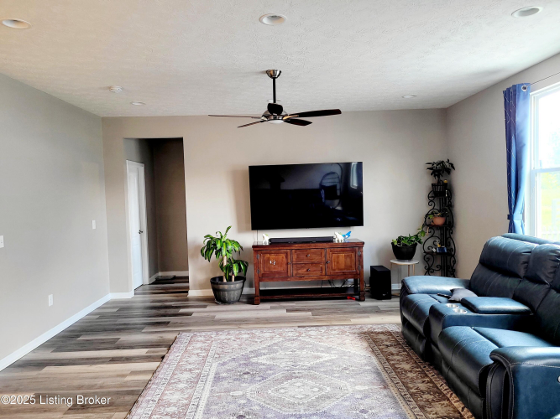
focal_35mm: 26
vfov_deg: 53.0
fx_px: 421
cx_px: 280
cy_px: 210
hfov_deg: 67.3
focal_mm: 5.4
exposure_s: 1/60.2
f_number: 1.8
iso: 200
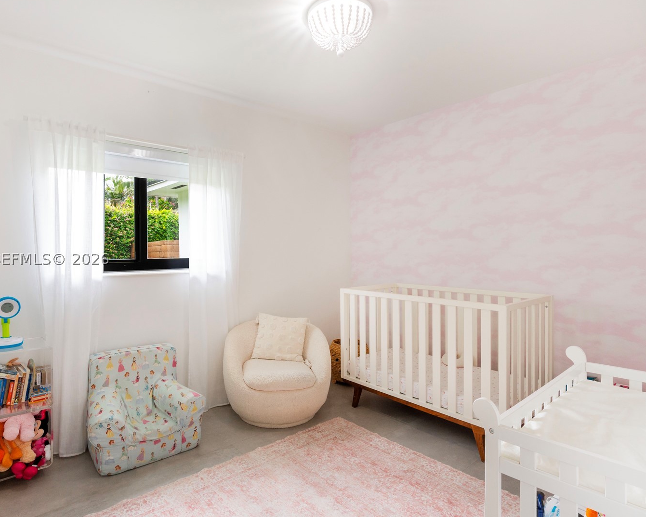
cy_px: 258
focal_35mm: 20
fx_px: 375
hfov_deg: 81.4
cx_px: 298
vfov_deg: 69.2
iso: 250
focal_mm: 11
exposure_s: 1/60
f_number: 8
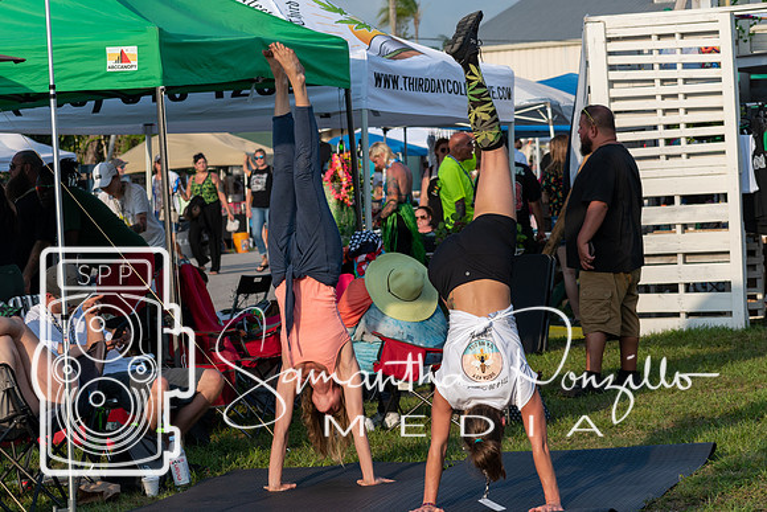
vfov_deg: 10.2
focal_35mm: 135
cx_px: 384
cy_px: 256
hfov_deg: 15.2
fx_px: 2877
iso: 200
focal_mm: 90
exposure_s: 1/800
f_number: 6.3
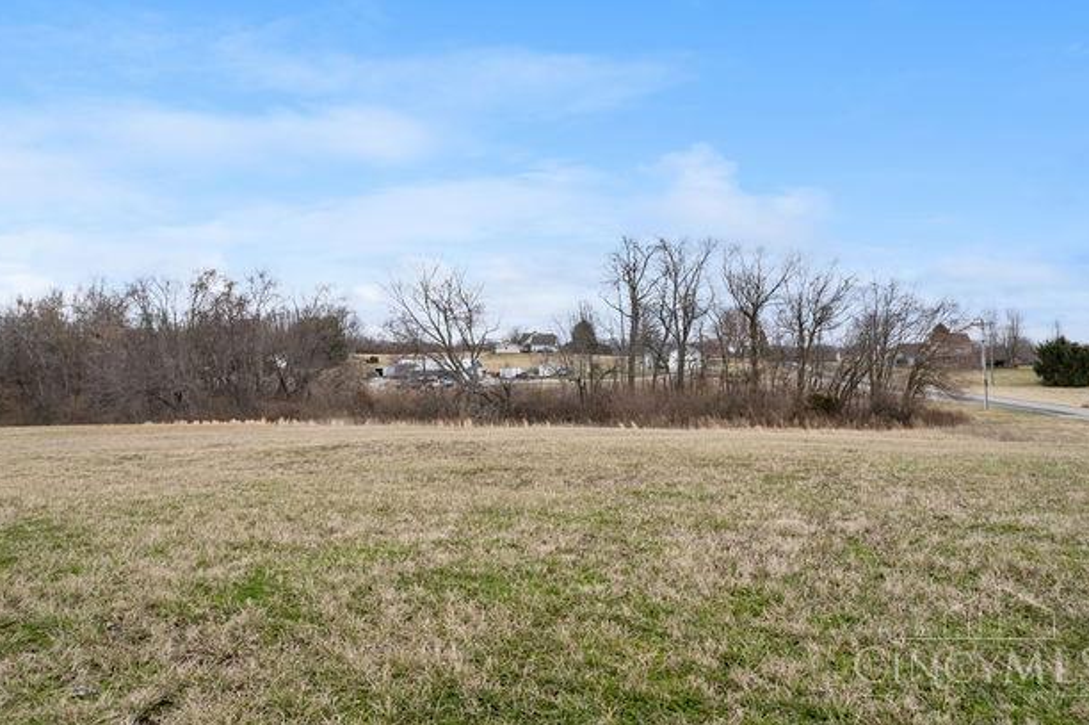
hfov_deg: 76.1
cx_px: 557
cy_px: 347
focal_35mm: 23
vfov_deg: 55.0
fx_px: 695
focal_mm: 8.38
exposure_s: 1/500
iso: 100
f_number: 2.8
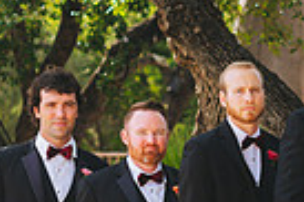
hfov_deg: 5.2
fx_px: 3323
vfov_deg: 3.5
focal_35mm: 394
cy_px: 120
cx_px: 413
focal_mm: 85
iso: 320
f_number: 3.5
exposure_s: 1/1250
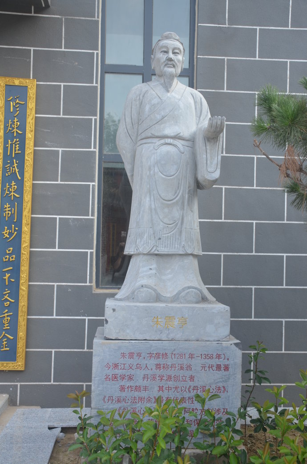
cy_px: 232
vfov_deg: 51.4
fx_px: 482
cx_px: 154
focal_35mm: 38
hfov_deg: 35.4
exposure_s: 1/160
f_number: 6.3
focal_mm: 25
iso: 200
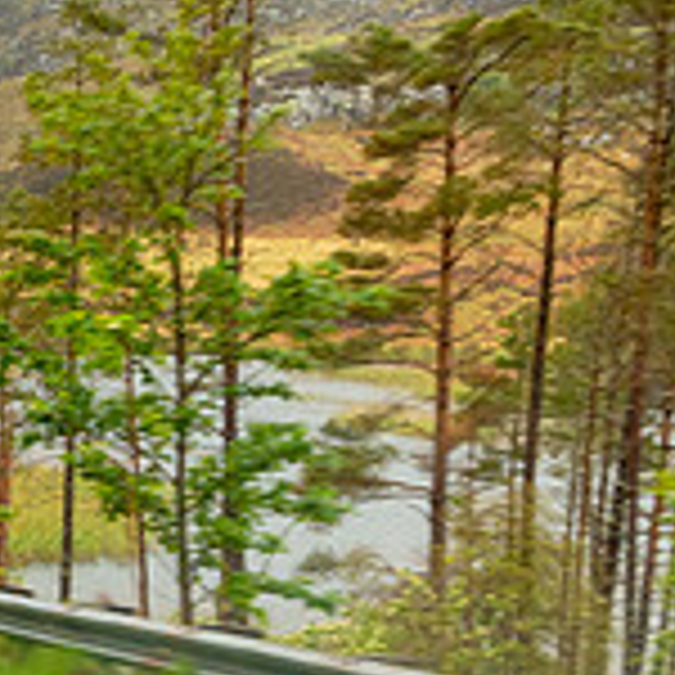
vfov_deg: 9.7
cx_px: -576
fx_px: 3993
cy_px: 425
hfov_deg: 9.2
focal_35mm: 181
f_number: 8
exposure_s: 1/60
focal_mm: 20.05
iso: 250
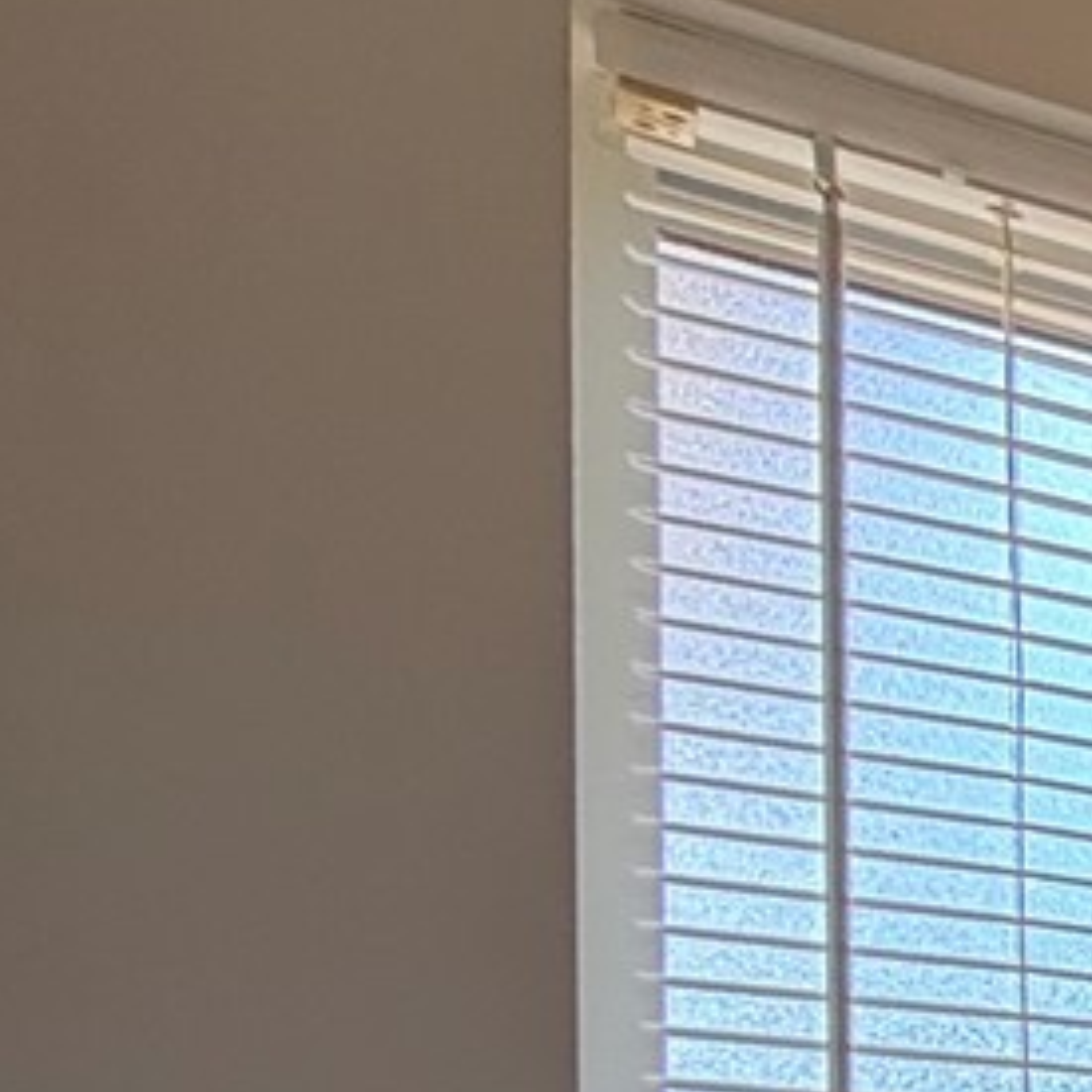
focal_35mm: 72
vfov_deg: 20.8
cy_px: 1588
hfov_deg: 13.1
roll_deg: +0.1
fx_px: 2570
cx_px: 2938
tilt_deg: -0.2
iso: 125
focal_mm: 2.22
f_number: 2.2
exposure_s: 1/120
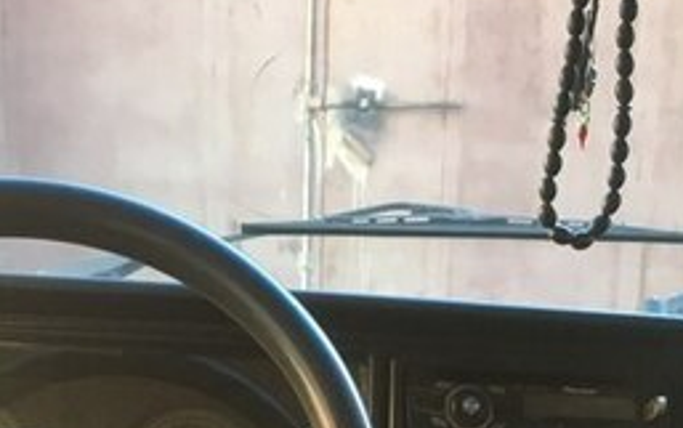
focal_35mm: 79
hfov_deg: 26.0
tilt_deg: -14.3
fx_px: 1471
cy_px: 586
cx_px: 446
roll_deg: -1.8
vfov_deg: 15.6
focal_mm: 4.15
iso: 25
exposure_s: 1/33
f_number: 2.2
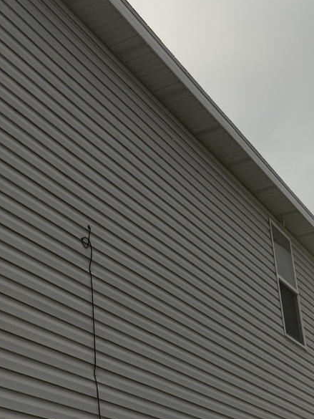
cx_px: -75
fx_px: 762
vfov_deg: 30.7
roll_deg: -2.5
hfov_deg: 21.4
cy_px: 232
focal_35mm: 63
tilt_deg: +23.2
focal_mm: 6.76
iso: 80
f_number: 1.78
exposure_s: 1/3021
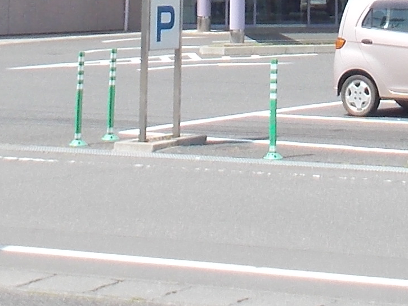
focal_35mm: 146
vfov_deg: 9.3
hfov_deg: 13.4
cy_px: -373
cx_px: 349
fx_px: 1720
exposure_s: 1/500
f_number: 3.3
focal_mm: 4.1
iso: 80
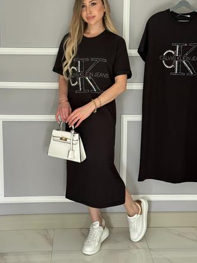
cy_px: 108
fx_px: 448
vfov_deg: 32.6
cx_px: 104
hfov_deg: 24.8
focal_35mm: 59
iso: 100
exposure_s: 1/79
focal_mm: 6.76
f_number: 1.78
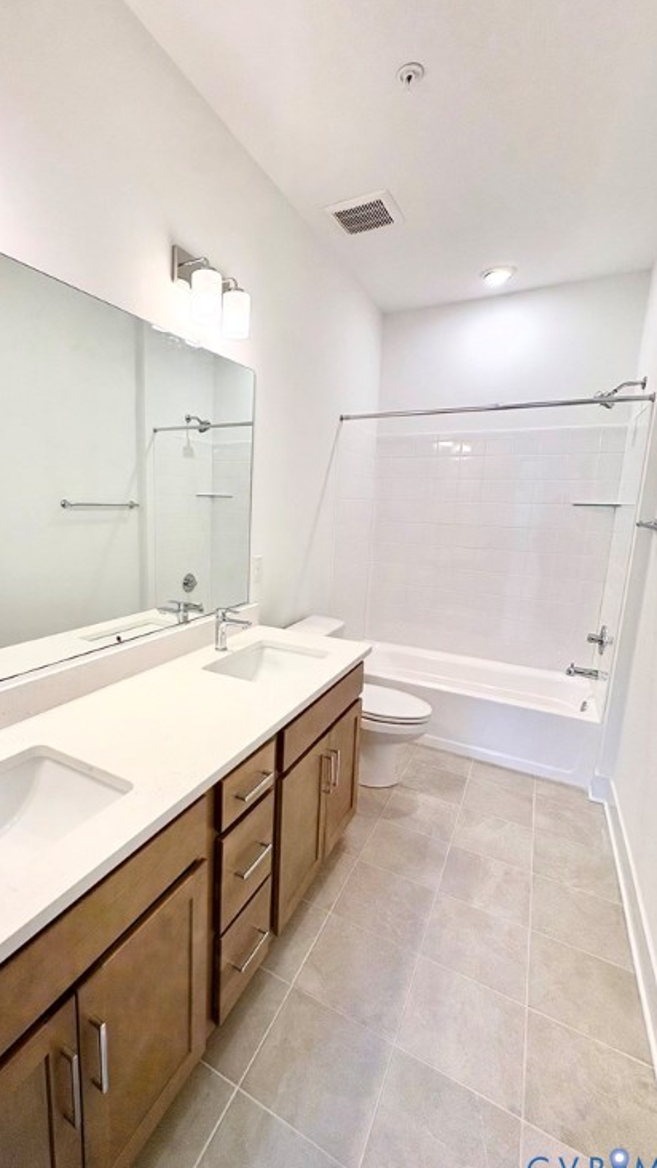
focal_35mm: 16
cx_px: 252
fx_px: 495
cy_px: 581
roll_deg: -2.1
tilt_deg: -9.3
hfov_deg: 66.2
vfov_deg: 99.4
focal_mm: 2.22
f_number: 2.2
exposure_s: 1/131
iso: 64
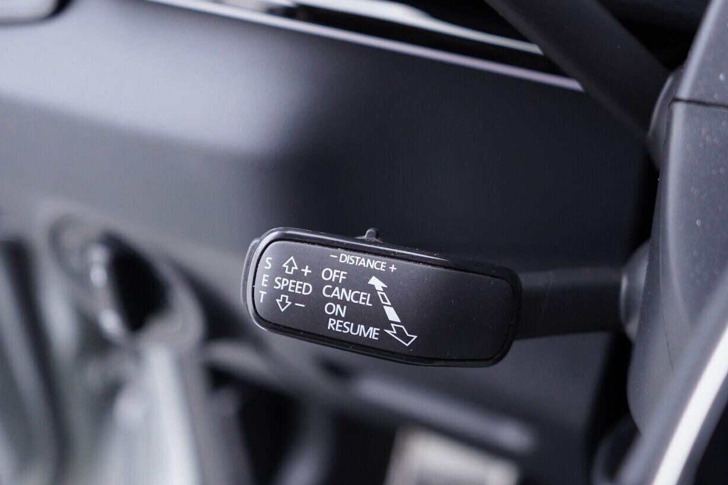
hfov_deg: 46.4
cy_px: 260
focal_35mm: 42
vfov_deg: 31.9
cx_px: 336
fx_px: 849
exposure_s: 1/40
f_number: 2.8
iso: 400
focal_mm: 24
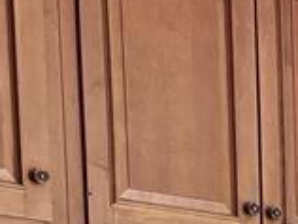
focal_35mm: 168
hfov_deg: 10.7
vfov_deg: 7.8
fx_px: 1448
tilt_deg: -5.2
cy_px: 638
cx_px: 602
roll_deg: +0.4
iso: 125
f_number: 1.6
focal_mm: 5.96
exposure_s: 1/79
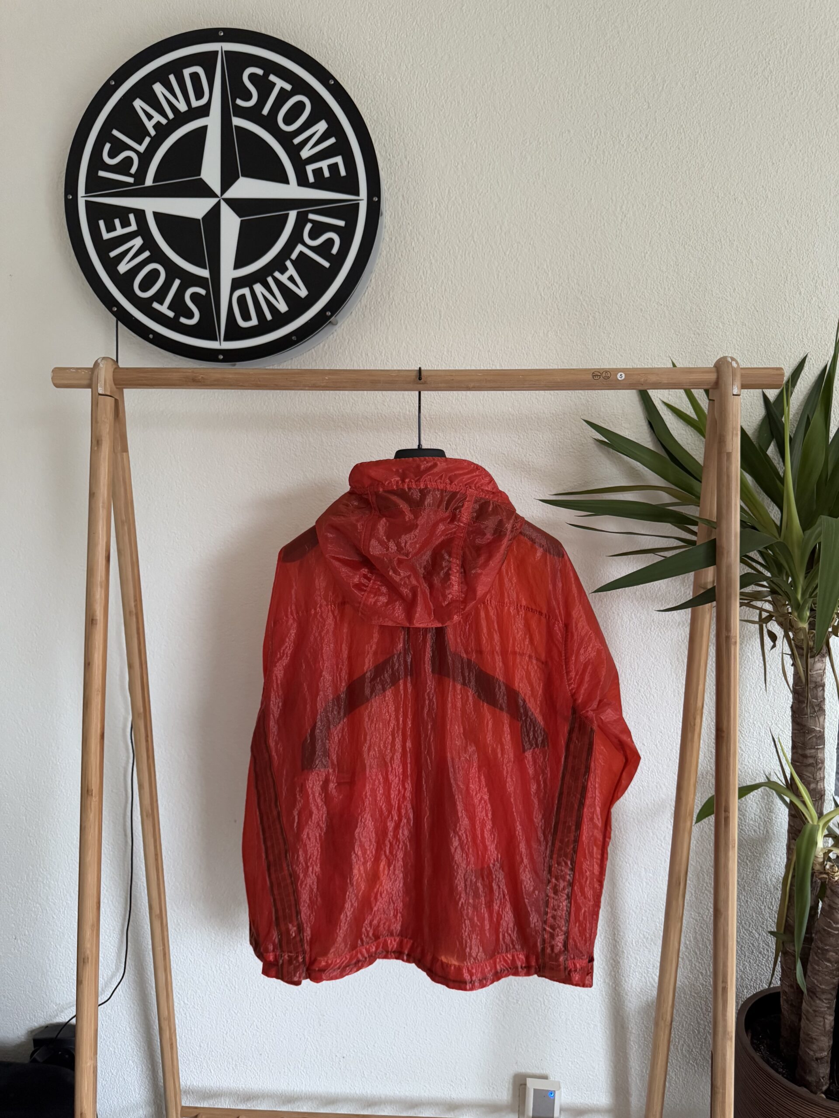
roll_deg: -0.7
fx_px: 776
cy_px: 559
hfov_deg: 56.8
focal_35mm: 24
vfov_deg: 71.6
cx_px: 420
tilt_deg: -5.4
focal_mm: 6.76
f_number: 1.78
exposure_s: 1/60
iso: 800
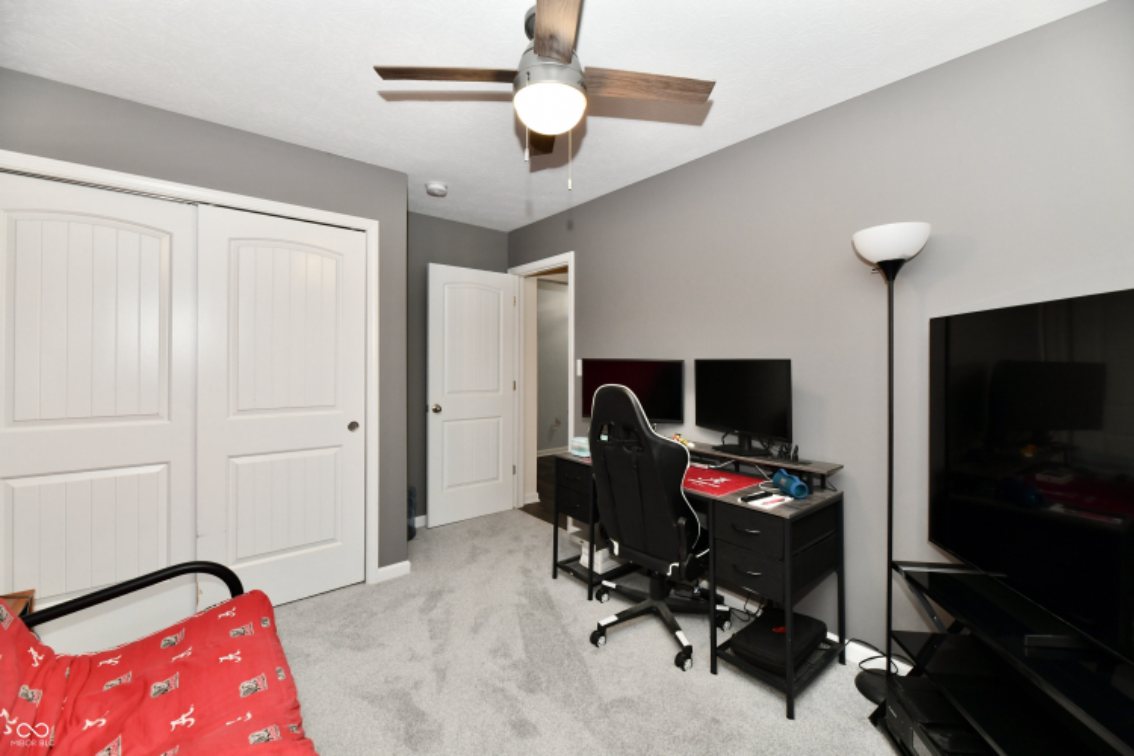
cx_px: 567
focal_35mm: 14
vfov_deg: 81.2
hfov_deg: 104.3
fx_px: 441
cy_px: 378
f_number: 6.3
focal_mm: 14
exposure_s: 1/60
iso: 640
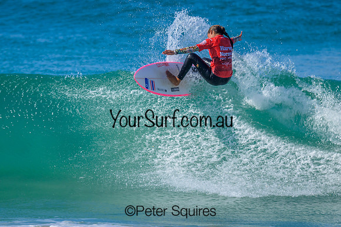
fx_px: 10406
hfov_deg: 1.9
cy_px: 120
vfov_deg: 1.3
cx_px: 173
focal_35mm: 1098
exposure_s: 1/2000
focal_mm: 800
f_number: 6.3
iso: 360
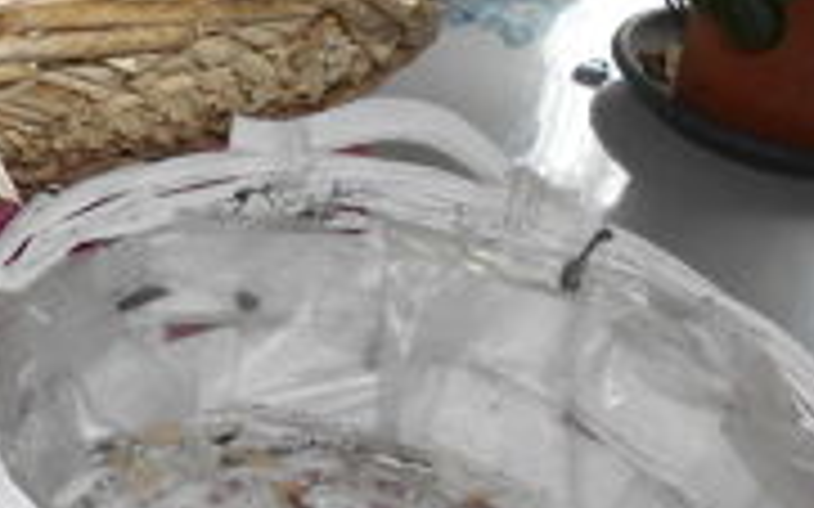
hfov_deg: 26.4
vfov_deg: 17.8
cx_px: -36
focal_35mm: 73
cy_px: 139
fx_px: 1619
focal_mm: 4.6
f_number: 3.5
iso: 80
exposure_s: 1/25
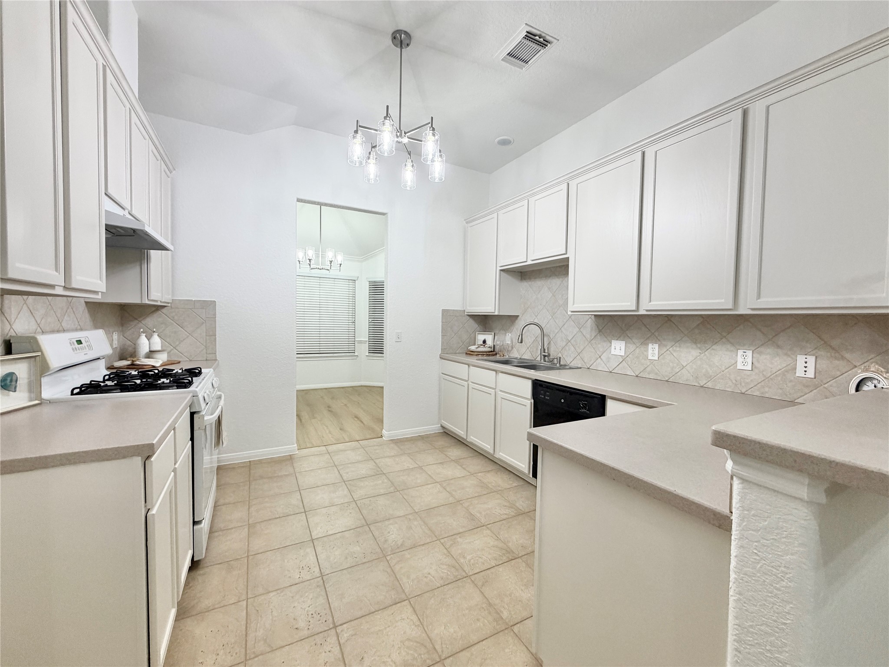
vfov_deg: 85.7
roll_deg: -0.8
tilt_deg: -2.8
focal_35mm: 14
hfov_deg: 102.1
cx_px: 444
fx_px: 360
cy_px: 334
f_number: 2.2
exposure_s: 1/120
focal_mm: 2.22
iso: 200
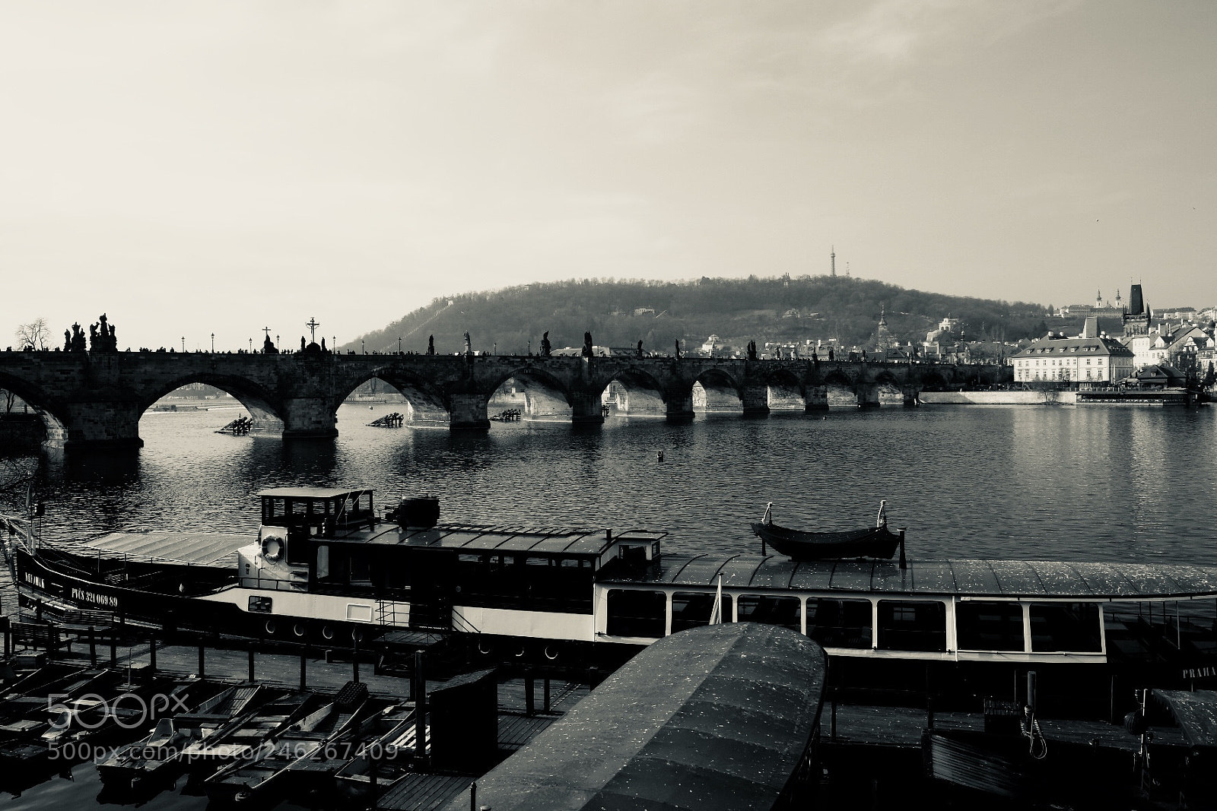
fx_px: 913
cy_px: 406
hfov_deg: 67.4
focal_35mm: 27
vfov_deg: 47.9
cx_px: 608
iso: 200
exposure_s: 1/100
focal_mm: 18
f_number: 16
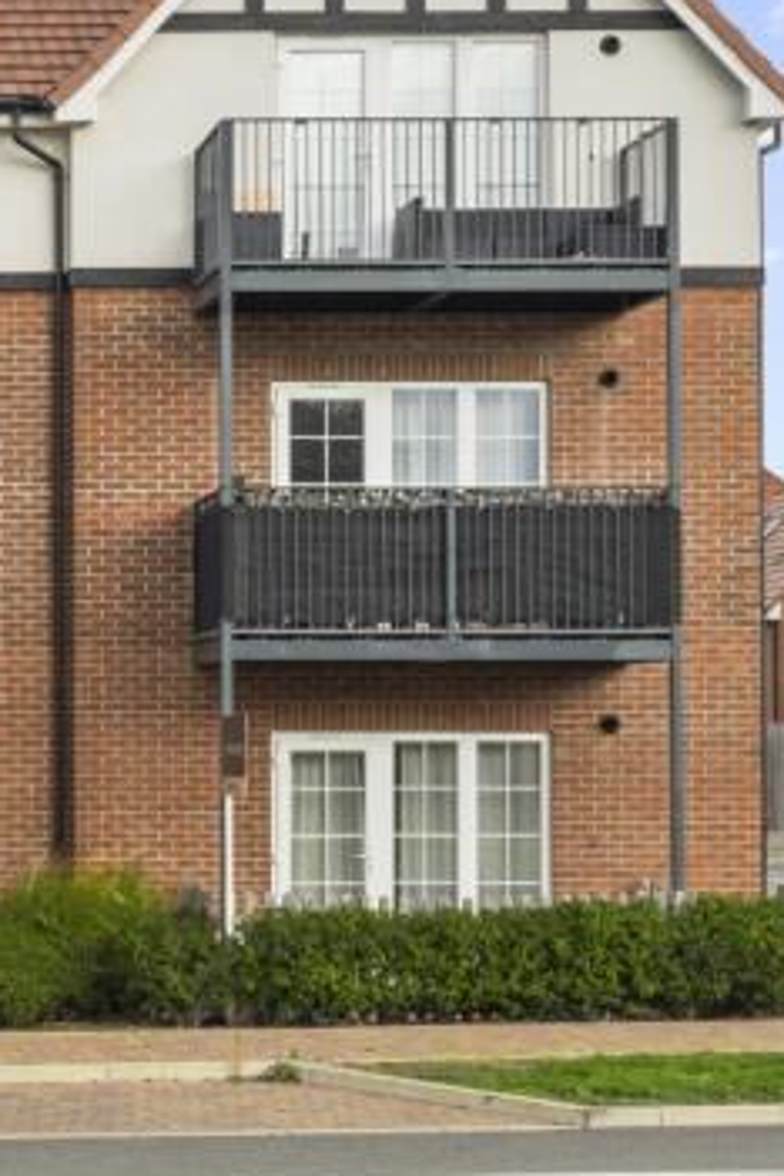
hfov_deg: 12.7
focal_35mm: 102
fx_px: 3332
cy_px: 588
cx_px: -412
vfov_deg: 20.0
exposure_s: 1/100
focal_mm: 35
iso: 320
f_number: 7.1
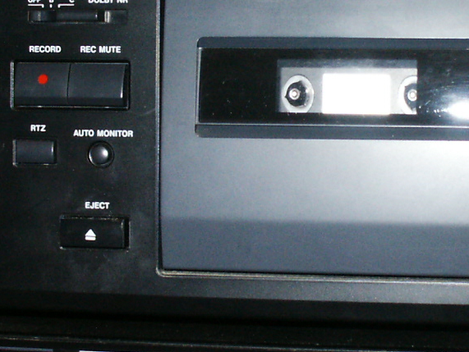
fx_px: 1329
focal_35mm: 98
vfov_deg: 15.1
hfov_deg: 19.8
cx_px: 378
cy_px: 125
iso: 200
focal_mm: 7.18
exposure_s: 1/45
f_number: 6.7
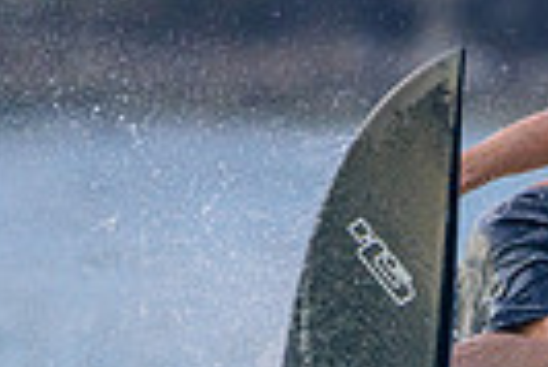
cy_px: 495
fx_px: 40733
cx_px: 662
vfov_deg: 0.5
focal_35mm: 2673
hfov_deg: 0.8
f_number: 5.6
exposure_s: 1/2000
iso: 560
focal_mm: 500
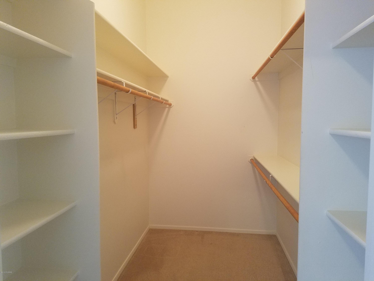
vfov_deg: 53.1
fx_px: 281
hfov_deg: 67.3
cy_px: 140
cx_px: 187
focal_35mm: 26
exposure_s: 1/24
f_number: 1.7
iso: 200
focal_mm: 4.2
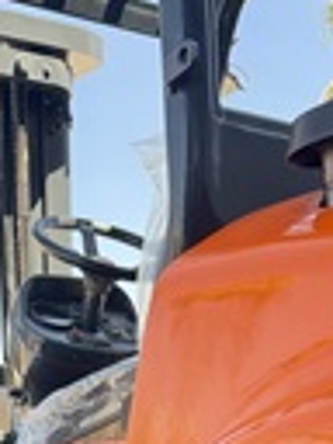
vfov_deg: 20.7
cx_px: 165
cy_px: 704
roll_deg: +0.9
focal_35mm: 77
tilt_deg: -14.7
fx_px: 988
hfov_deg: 19.1
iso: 100
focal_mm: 6.76
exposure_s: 1/571
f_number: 1.78
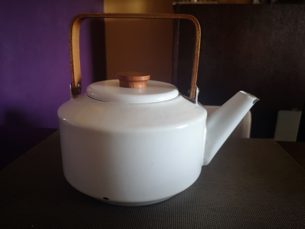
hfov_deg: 65.3
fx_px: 238
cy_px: 114
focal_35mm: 27
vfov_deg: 51.4
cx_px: 152
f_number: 1.8
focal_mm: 5.58
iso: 160
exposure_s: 1/33.3
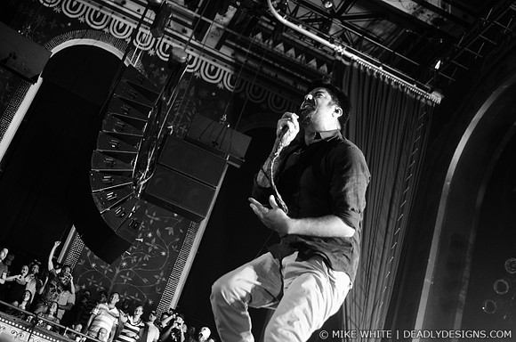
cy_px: 171
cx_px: 258
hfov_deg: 37.9
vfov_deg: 25.6
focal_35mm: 52
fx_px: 751
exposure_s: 1/400
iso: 1600
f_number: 3.8
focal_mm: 35
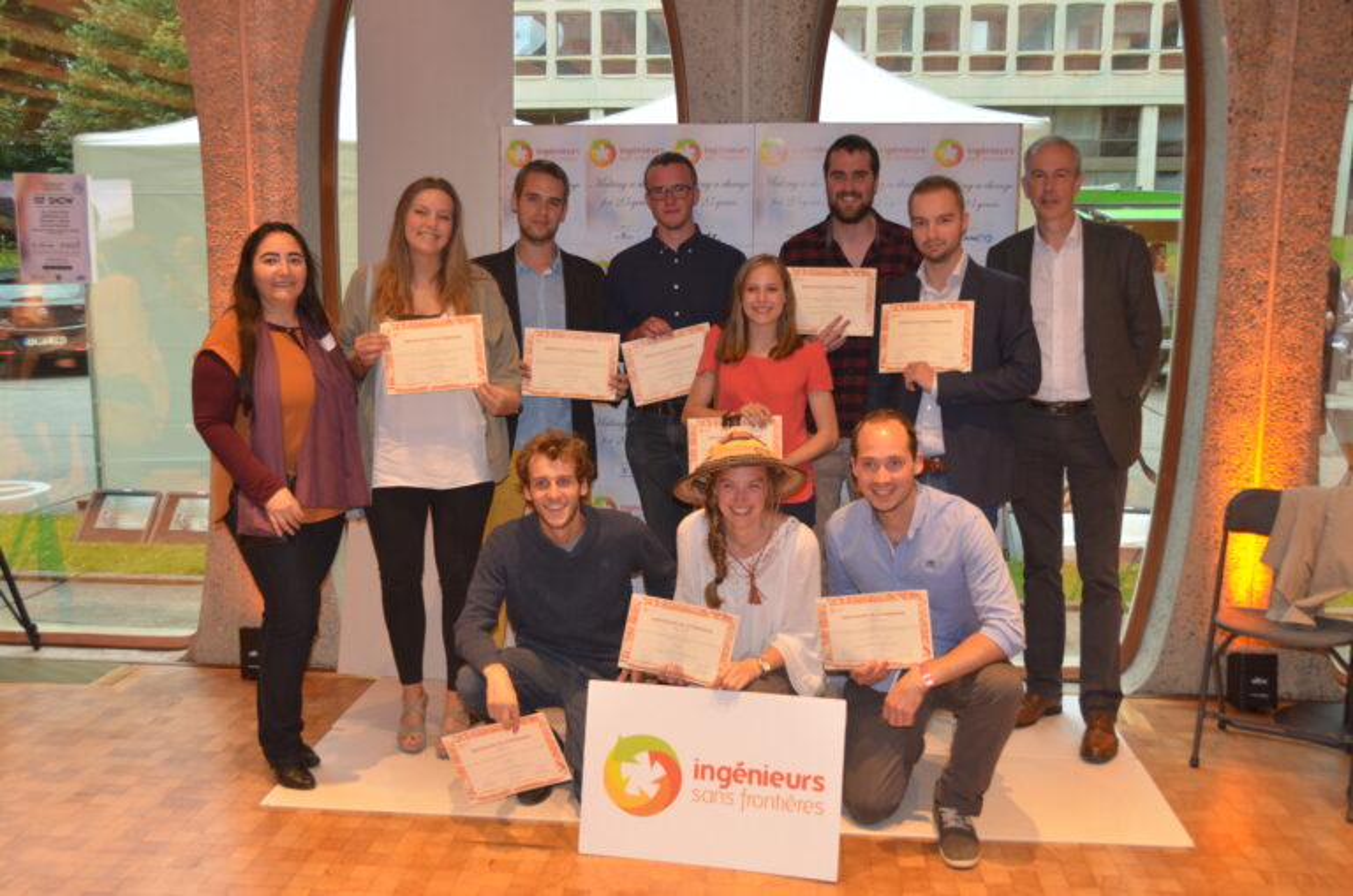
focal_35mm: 36
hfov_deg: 53.2
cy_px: 448
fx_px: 1350
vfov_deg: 36.7
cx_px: 676
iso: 400
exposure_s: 1/30
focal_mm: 24
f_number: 3.8
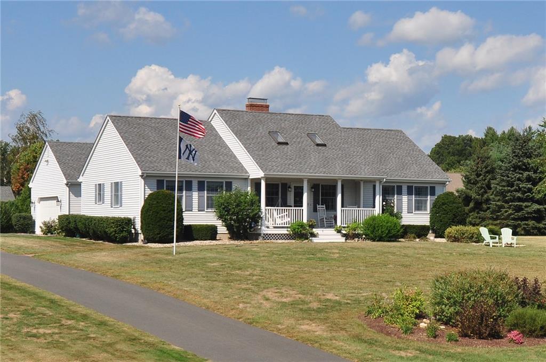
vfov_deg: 36.7
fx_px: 545
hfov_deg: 53.2
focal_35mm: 36
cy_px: 181
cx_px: 273
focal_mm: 24
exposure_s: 1/800
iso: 250
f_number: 7.1
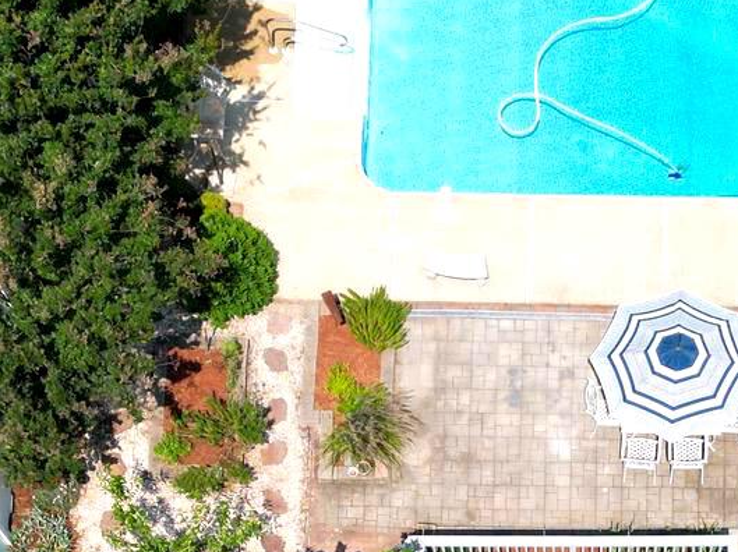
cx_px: 579
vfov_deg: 14.6
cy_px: 878
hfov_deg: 20.9
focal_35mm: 93
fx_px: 1981
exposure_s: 1/3000
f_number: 1.7
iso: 140
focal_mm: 6.72
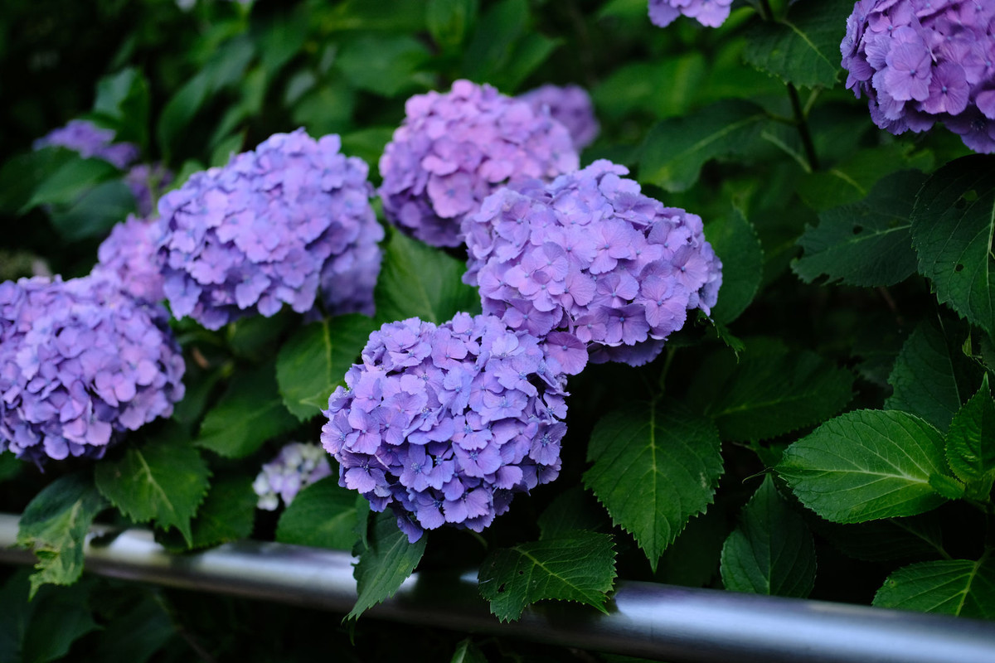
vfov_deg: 25.5
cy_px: 332
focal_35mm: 53
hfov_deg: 37.5
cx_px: 498
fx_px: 1465
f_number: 2
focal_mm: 35
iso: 640
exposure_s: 1/3200
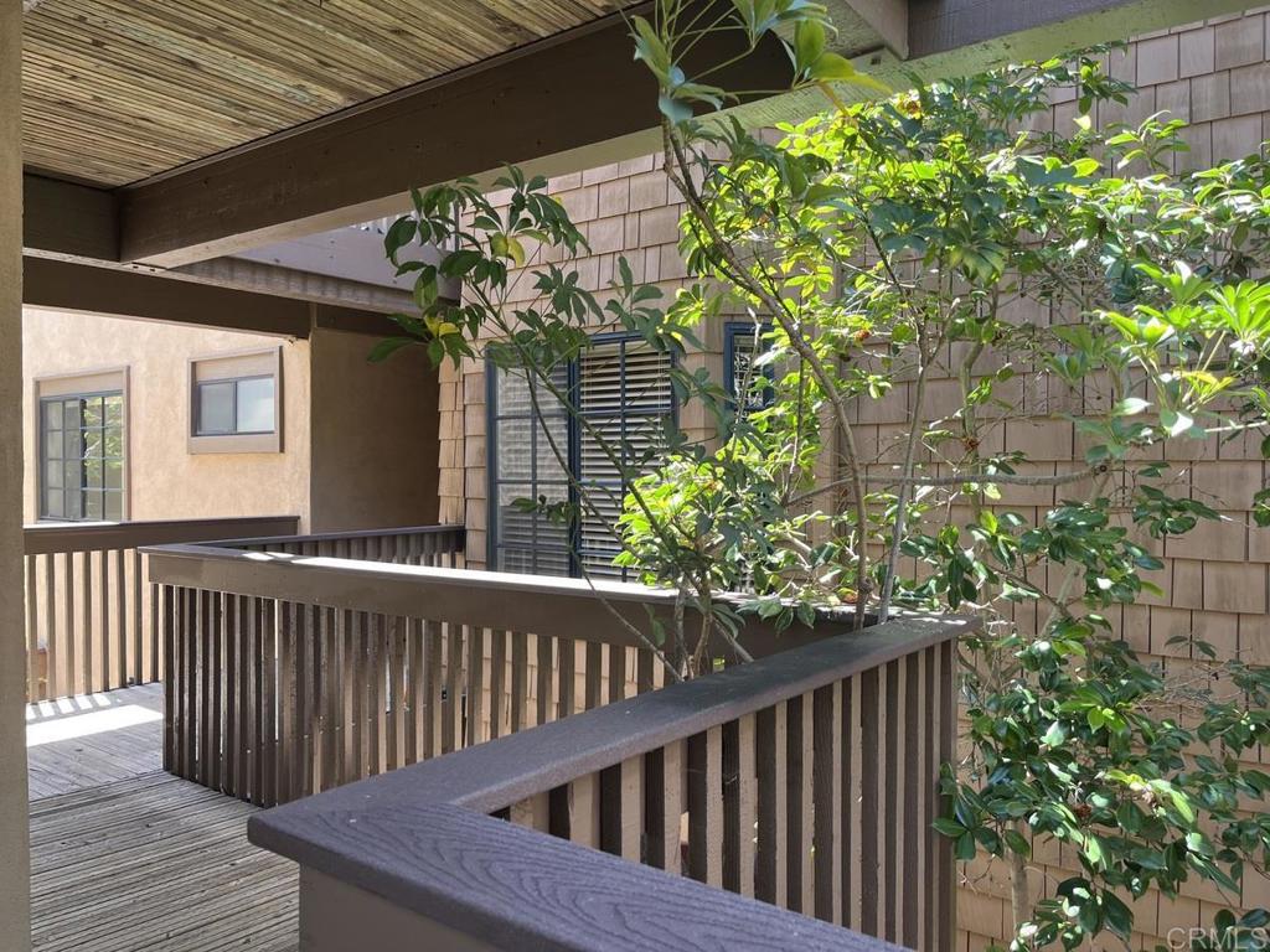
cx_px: 635
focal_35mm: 26
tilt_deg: -0.5
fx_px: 954
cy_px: 476
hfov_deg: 67.3
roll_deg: -0.6
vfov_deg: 53.1
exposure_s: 1/122
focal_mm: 5.1
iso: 50
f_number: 1.6
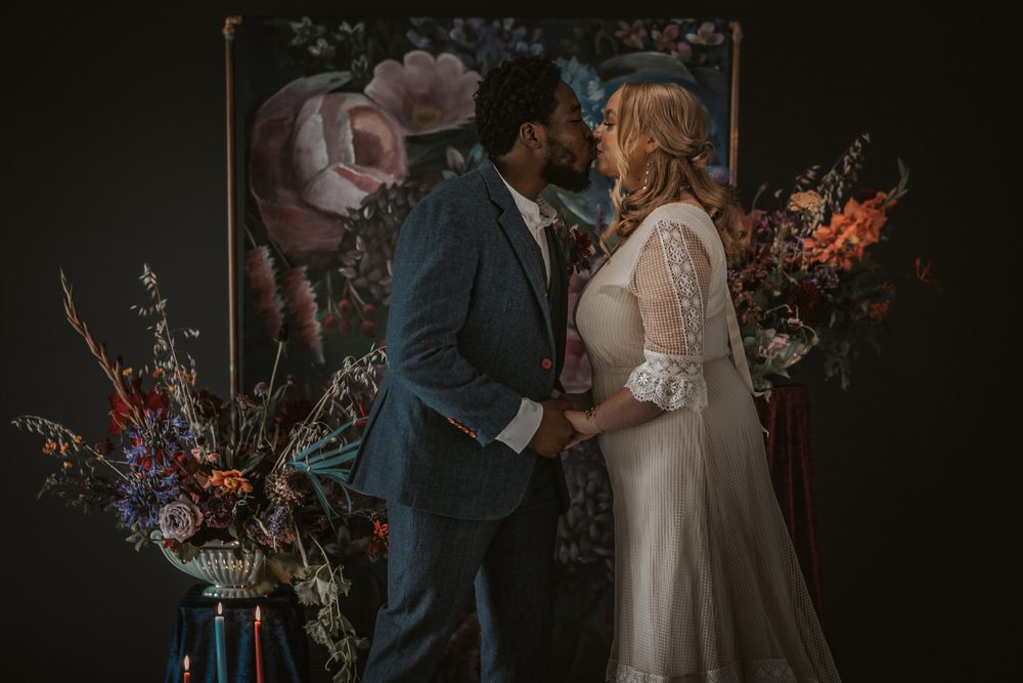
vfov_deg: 16.1
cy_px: 342
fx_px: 2416
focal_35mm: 85
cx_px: 512
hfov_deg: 23.9
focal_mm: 85
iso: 1250
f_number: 1.4
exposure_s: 1/250
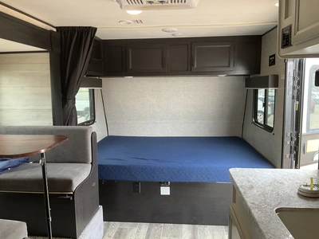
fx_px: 267
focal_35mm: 29
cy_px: 120
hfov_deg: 61.7
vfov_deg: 48.2
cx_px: 160
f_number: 1.8
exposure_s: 1/94
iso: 64
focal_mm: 3
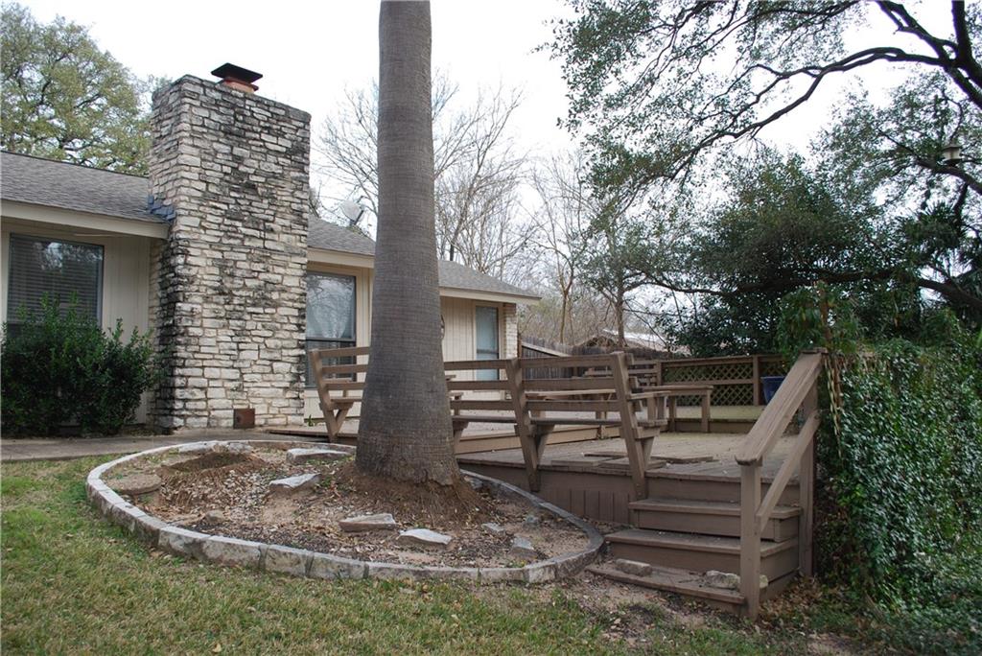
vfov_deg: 48.0
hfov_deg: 67.4
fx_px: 737
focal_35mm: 27
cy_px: 328
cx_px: 491
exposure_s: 1/200
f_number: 5
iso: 100
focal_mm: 18
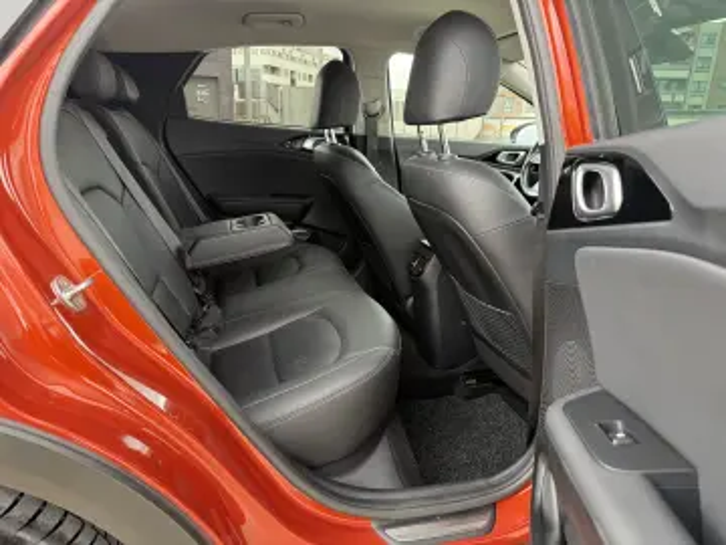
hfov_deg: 71.6
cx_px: 363
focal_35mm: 24
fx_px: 503
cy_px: 272
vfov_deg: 56.8
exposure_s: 1/98
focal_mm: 6.76
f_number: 1.78
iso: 200
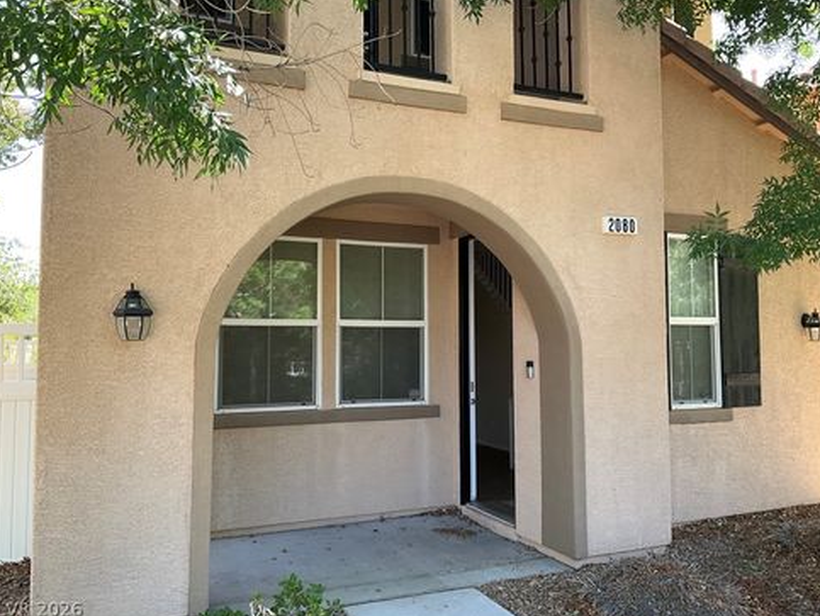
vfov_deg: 46.9
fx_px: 711
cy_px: 305
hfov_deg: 59.9
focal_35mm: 30
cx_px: 416
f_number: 1.8
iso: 25
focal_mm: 3
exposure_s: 1/122
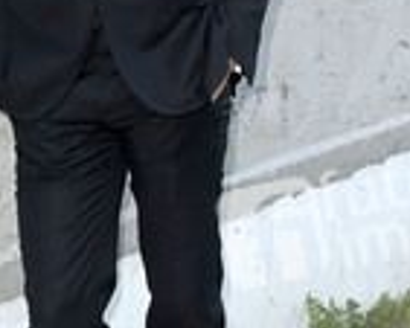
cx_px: 102
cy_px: 75
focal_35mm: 160
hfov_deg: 12.0
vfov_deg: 9.6
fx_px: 1943
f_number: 5.6
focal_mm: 60
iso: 640
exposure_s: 1/160
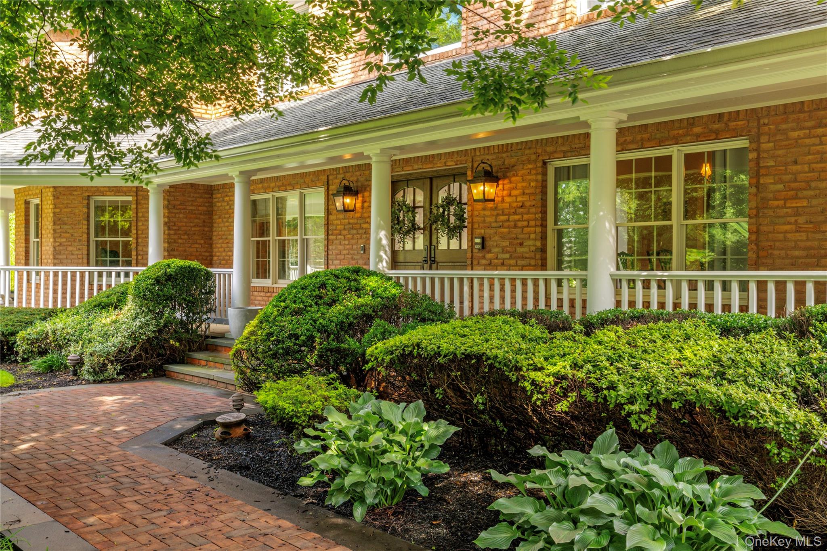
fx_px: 827
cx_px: 414
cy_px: 276
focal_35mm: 36
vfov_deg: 36.9
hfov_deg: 53.1
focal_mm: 24
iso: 100
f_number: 11
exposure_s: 1/3
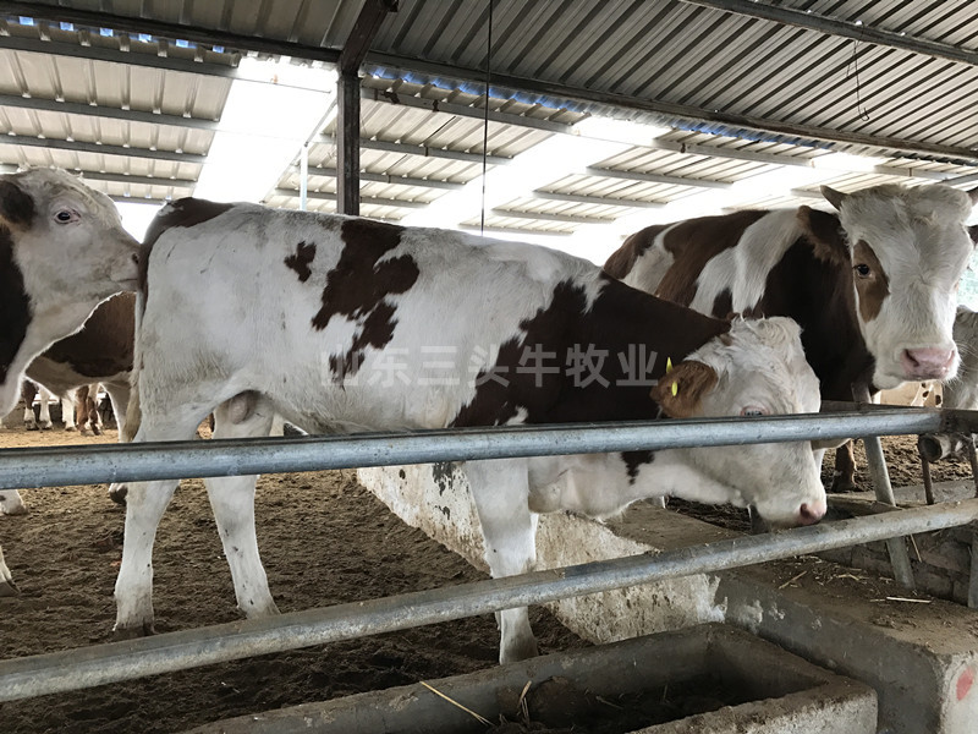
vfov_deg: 49.7
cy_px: 367
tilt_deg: -2.0
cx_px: 489
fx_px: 791
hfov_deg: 63.4
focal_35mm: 28
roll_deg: -1.3
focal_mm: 3.99
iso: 25
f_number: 1.8
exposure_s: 1/33
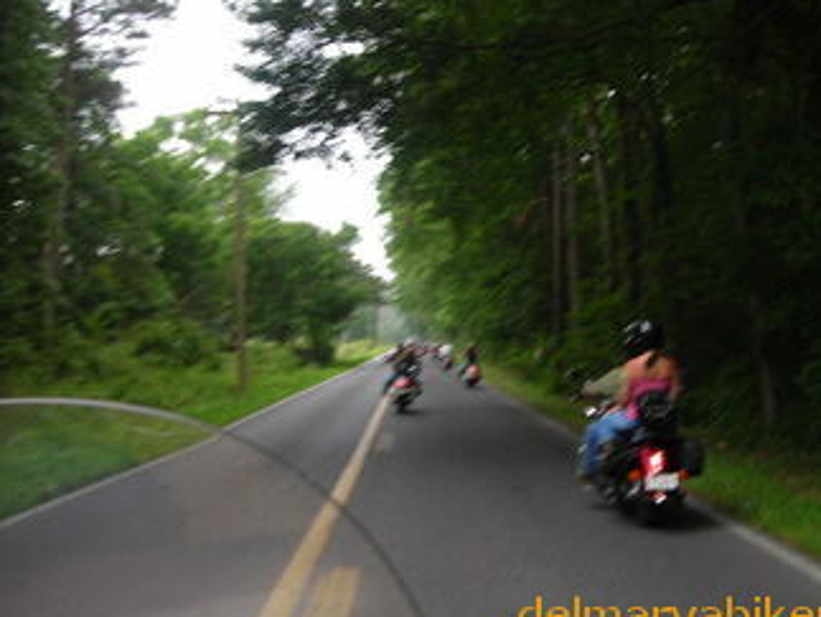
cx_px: 465
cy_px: 256
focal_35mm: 47
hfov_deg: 40.3
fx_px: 1116
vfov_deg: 30.9
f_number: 3.2
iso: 50
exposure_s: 1/150
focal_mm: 6.3
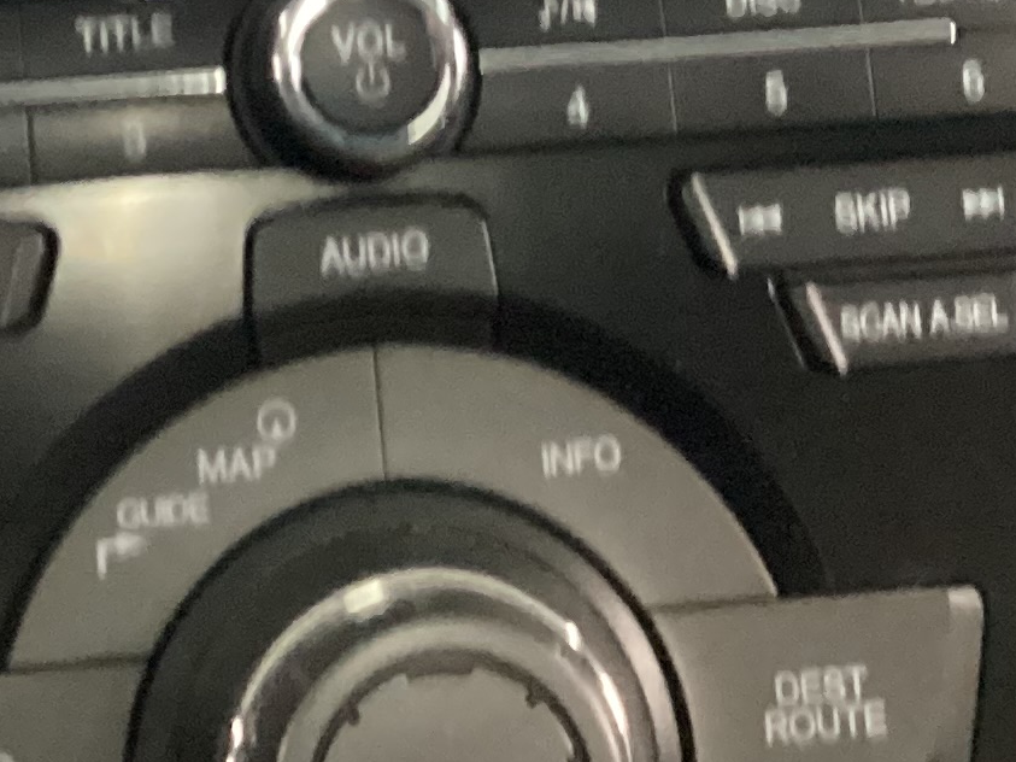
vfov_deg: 11.8
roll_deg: -2.2
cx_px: 300
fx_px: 3522
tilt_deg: -23.4
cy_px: -352
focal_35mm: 120
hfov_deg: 16.4
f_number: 2.4
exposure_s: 1/20
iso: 800
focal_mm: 3.3
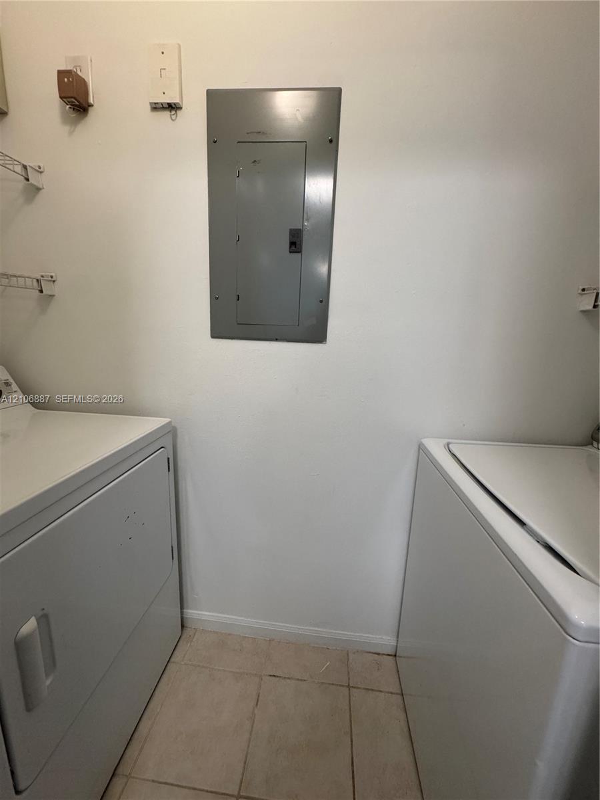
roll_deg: -2.2
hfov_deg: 85.7
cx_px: 300
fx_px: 324
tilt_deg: -12.9
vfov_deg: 102.1
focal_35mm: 14
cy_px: 400
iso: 250
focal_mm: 2.22
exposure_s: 1/120
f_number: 2.2
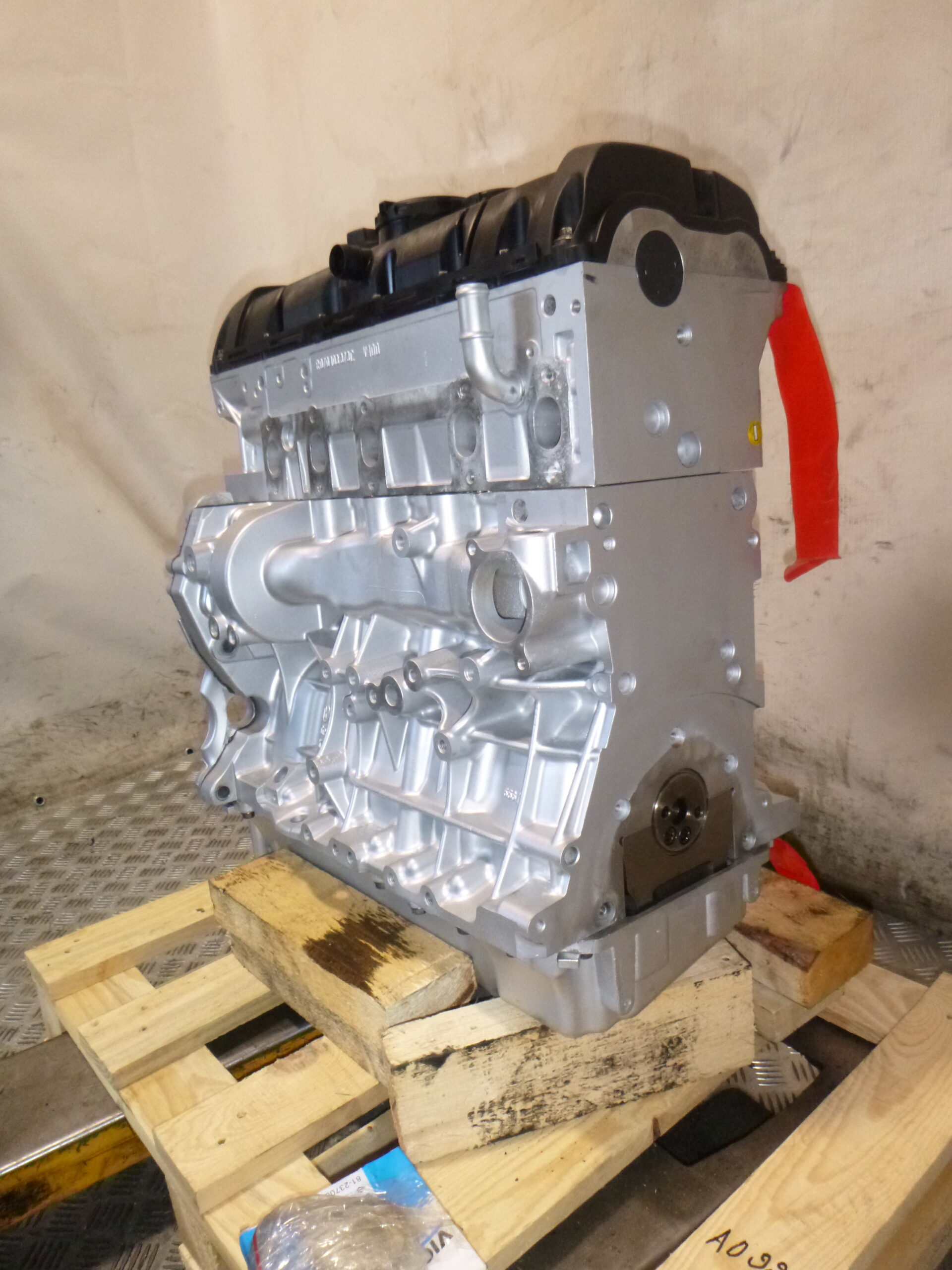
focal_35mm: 25
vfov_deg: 69.4
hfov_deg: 54.9
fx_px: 917
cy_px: 635
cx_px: 476
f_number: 3.9
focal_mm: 4.5
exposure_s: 1/60
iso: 400
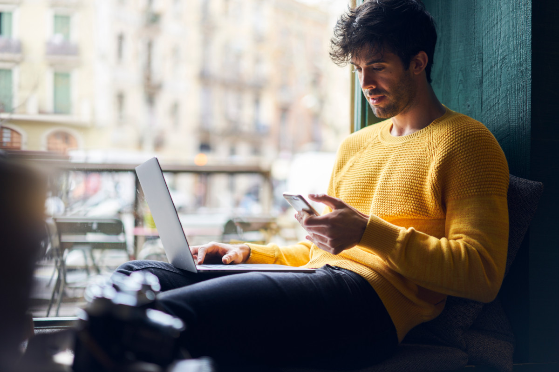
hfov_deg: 36.2
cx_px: 280
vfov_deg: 24.6
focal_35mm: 55
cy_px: 186
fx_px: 854
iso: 160
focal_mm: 55
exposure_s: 1/160
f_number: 1.8
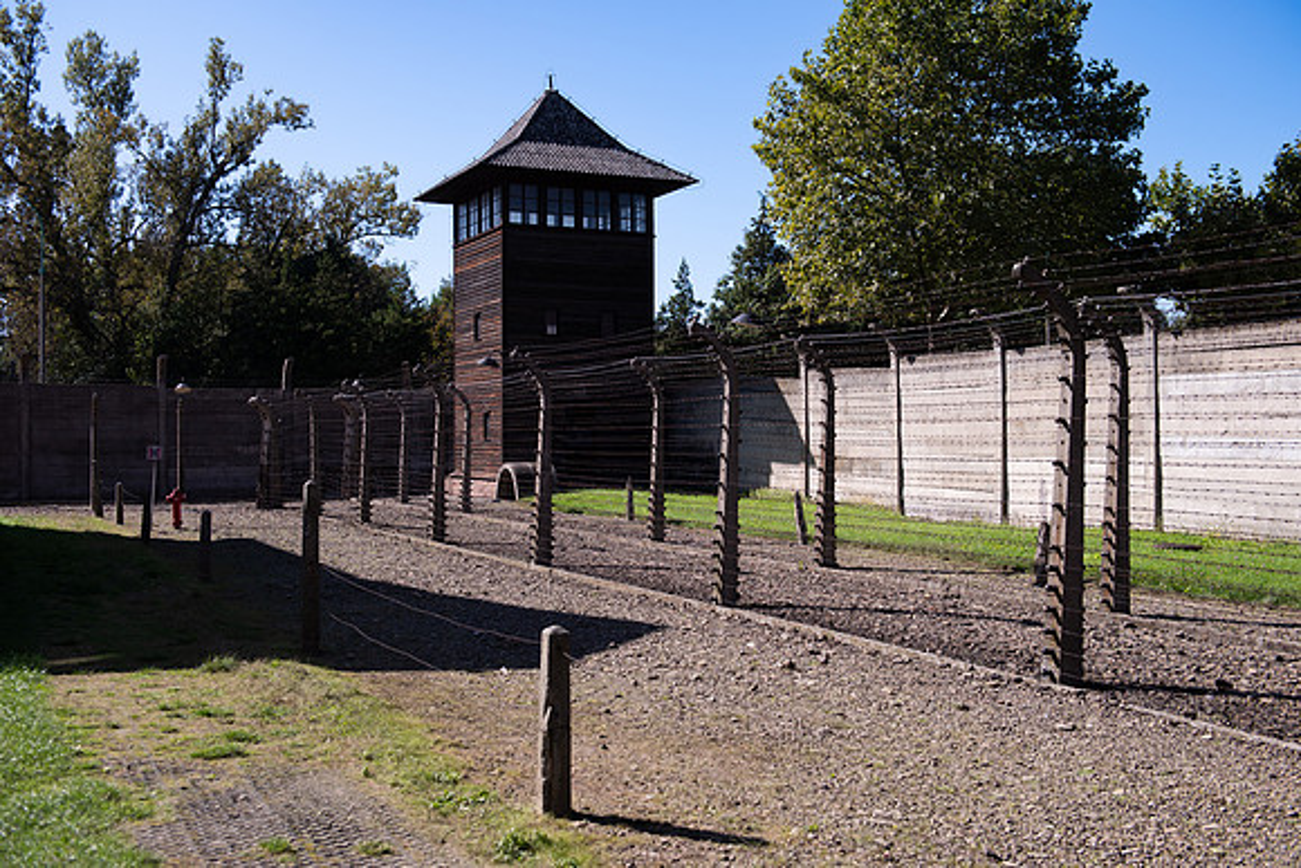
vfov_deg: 33.7
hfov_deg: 48.9
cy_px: 434
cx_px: 650
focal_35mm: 40
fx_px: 1431
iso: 200
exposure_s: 1/1250
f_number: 4.5
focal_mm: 38
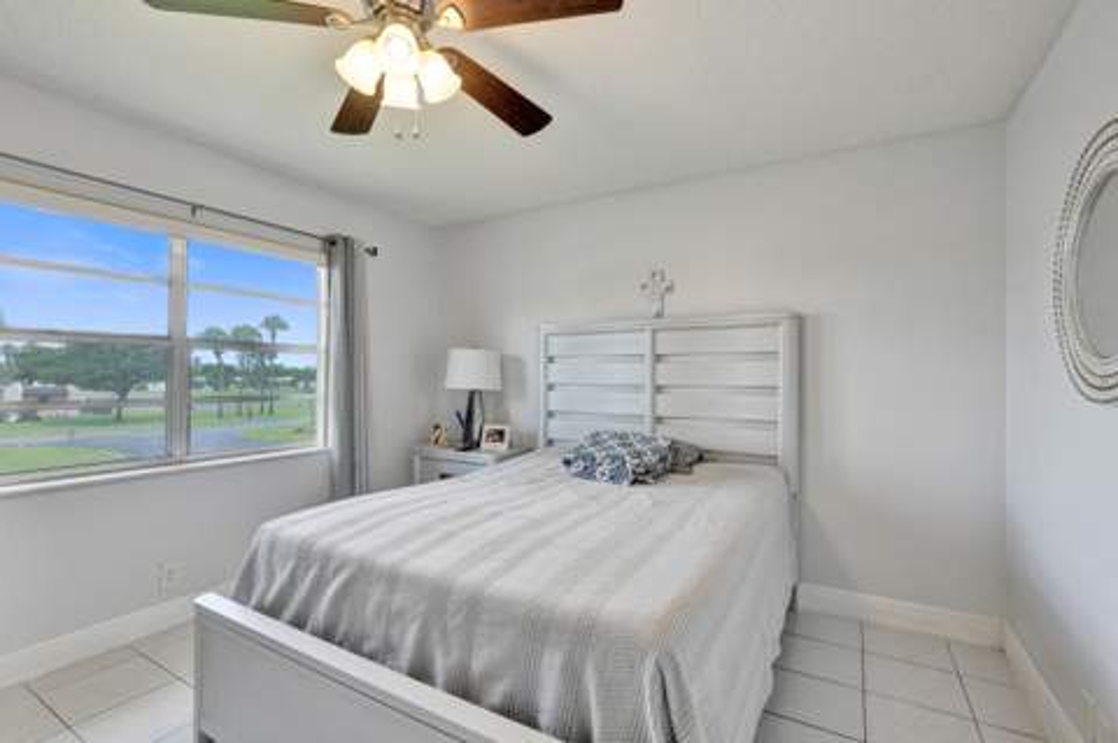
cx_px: 559
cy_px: 372
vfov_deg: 73.6
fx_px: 496
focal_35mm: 16
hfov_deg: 96.8
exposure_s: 1/100
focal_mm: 16
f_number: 8
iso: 1600
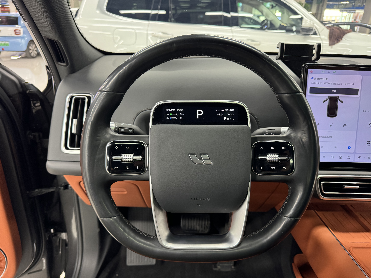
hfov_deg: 71.6
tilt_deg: -23.5
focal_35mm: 24
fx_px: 257
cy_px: 139
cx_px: 186
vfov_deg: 56.8
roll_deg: -1.0
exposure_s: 1/50
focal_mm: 6.76
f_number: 1.78
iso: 400
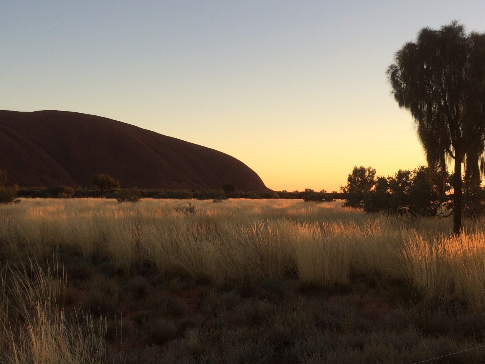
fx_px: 630
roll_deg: -1.1
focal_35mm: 45
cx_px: 251
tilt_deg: +0.1
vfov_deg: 32.1
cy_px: 154
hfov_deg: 42.1
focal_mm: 4.15
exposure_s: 1/398
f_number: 2.2
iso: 32
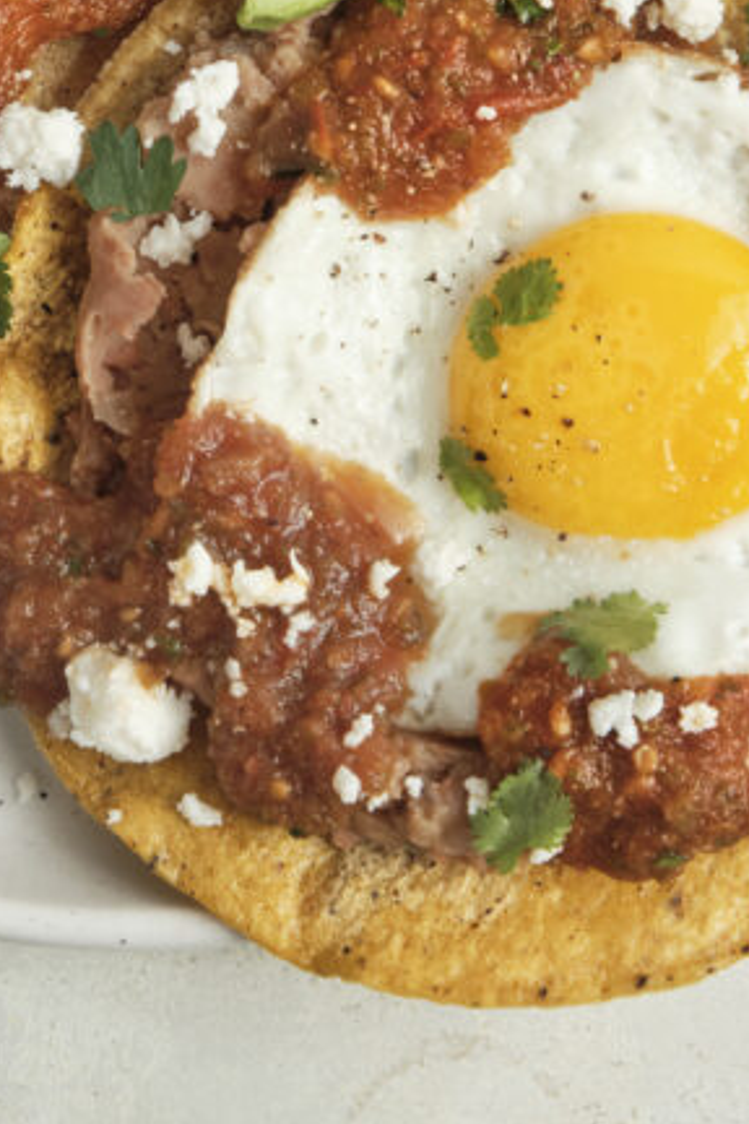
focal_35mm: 161
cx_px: 168
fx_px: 5024
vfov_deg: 12.6
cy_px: 86
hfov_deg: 8.5
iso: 200
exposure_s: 1/100
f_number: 9
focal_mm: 45.1
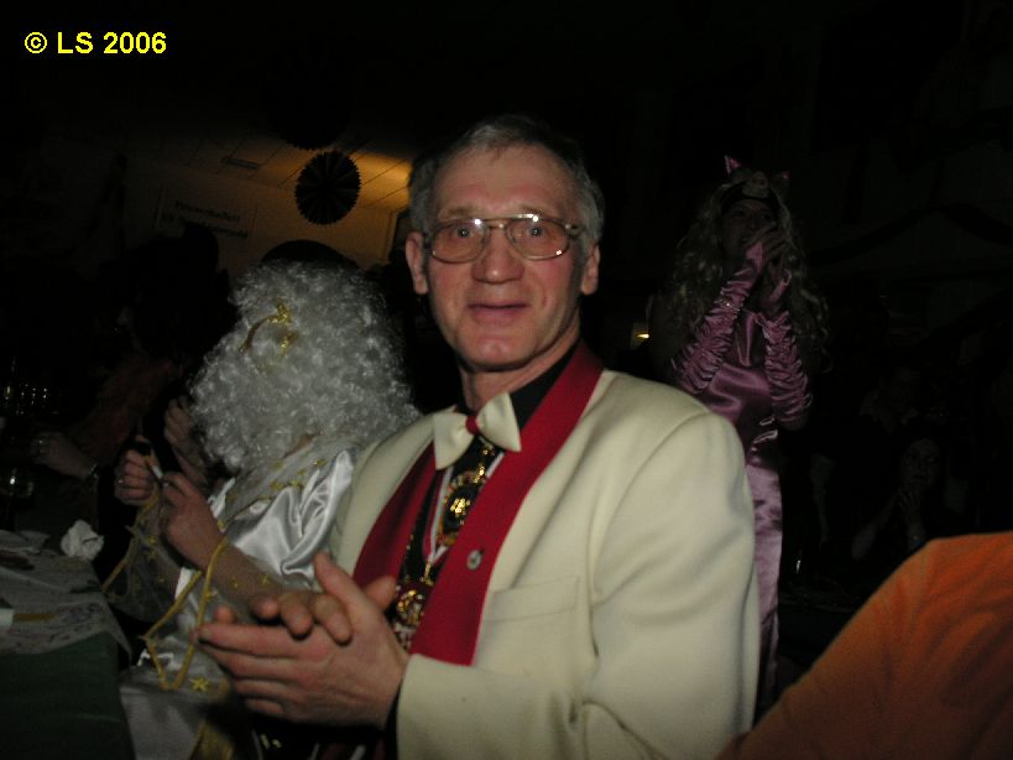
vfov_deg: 40.7
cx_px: 506
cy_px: 380
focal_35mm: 35
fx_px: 1024
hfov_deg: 52.6
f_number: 4
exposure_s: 1/60.1
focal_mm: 8.9
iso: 100
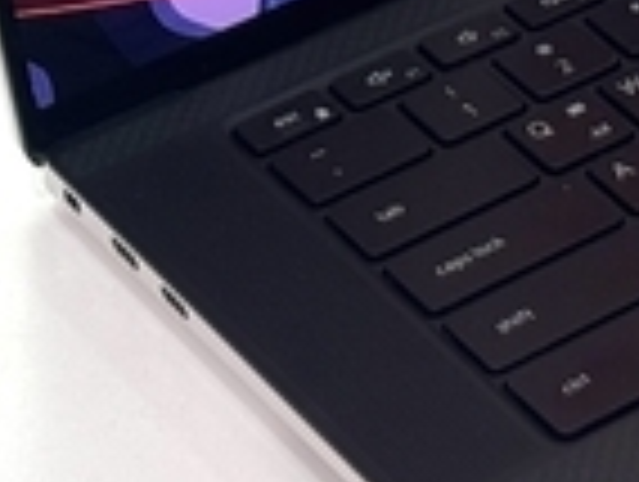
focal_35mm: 270
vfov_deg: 5.5
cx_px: 914
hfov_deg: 7.2
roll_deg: +2.7
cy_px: -324
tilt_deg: -32.5
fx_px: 4993
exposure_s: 1/165
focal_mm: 6.76
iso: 80
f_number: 1.78
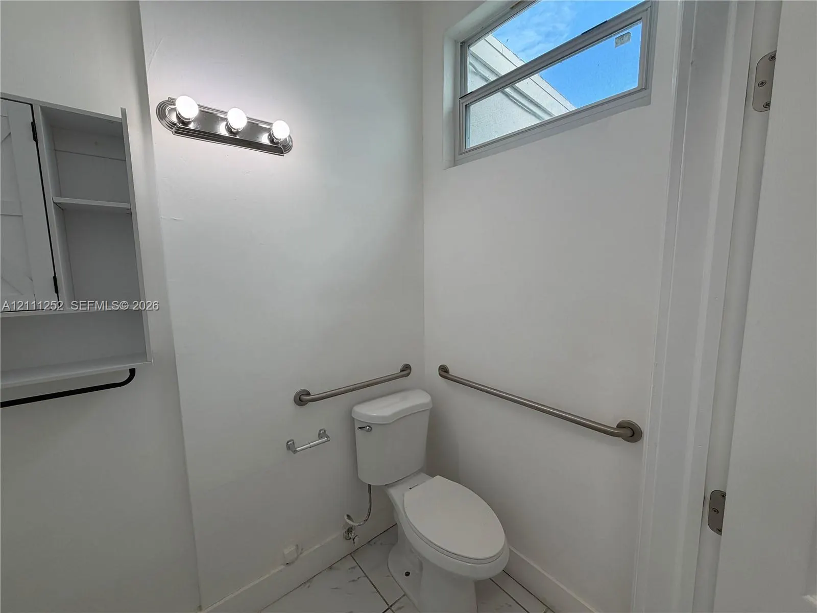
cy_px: 306
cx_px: 408
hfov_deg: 102.1
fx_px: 330
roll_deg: +1.1
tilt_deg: -6.0
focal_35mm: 14
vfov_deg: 85.7
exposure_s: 1/120
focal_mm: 2.22
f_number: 2.2
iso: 50
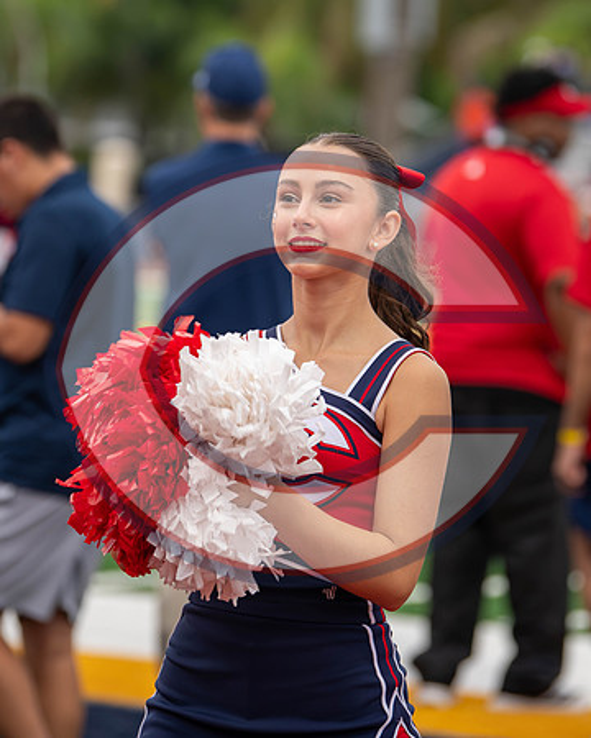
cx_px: 271
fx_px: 5490
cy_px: 252
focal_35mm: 251
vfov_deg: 7.7
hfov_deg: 6.2
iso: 800
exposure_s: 1/1000
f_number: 2.8
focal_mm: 135
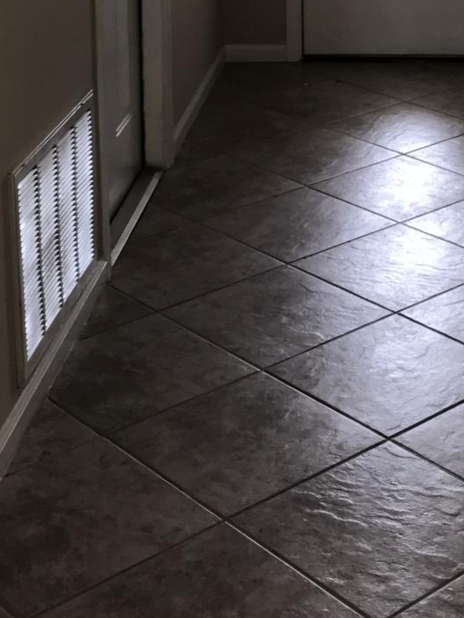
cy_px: -93
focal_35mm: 79
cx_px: 392
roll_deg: +0.2
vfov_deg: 23.0
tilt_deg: -7.8
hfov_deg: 18.4
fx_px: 1411
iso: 25
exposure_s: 1/30
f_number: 1.8
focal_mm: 3.99
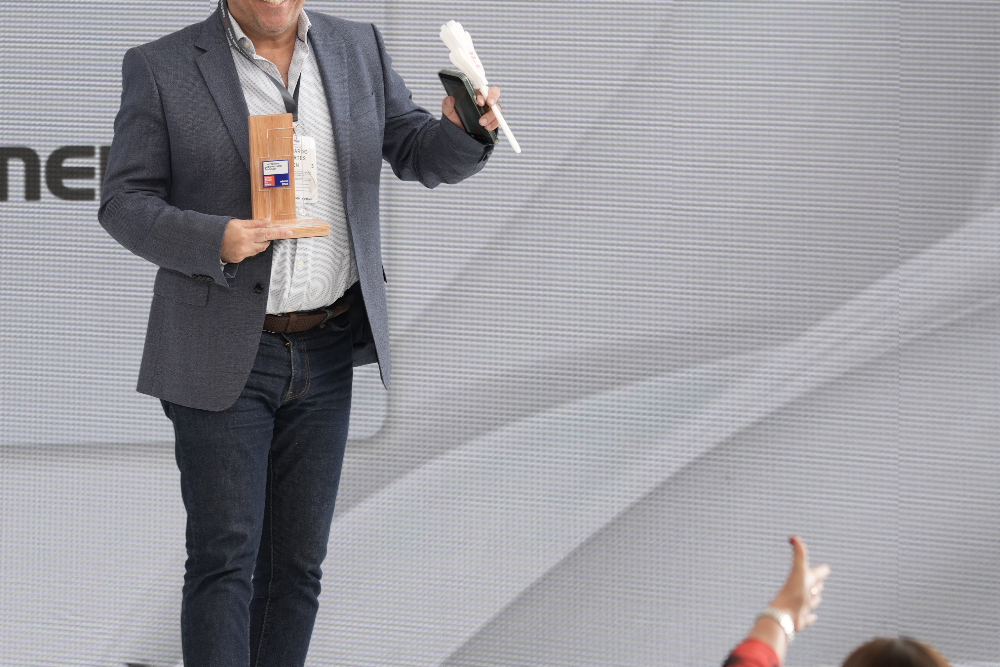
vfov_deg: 5.2
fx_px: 7360
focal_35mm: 265
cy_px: 299
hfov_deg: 7.8
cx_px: 297
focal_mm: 174
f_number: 5
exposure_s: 1/200
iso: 400
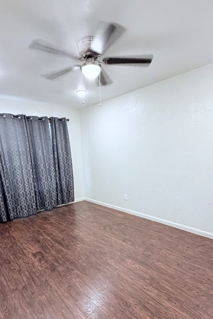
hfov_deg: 61.9
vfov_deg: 82.6
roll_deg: +2.3
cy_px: 197
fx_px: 177
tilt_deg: -13.2
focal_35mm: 20
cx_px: 99
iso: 400
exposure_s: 1/60
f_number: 2.2
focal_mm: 2.22
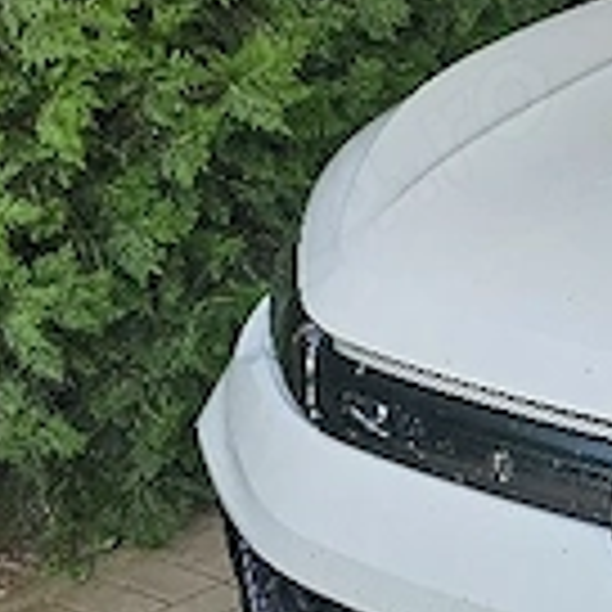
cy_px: 292
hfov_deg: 16.0
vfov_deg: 19.3
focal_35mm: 90
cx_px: 1138
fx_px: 1800
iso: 100
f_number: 1.7
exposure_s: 1/208
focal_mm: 6.3
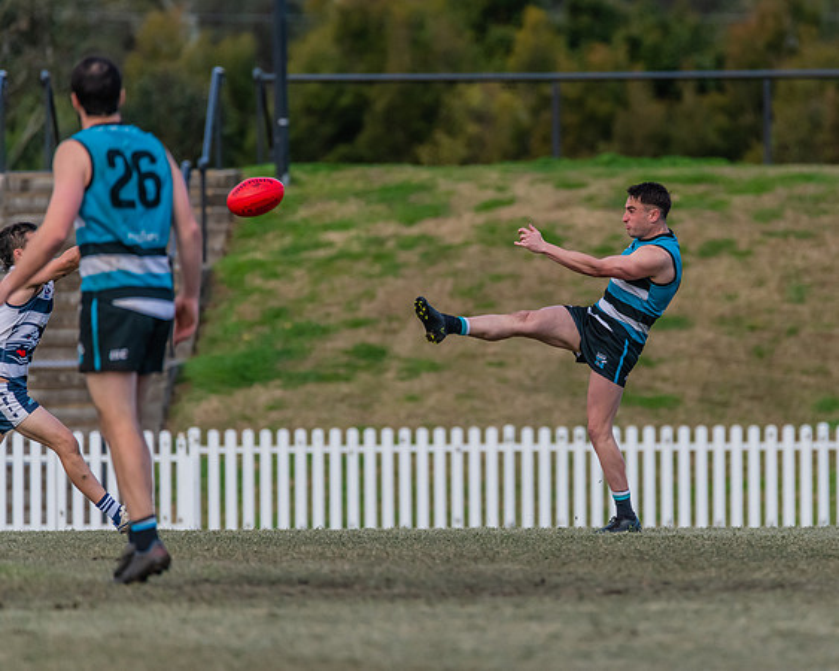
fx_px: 18914
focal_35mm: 762
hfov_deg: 2.5
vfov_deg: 2.0
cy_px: 344
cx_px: 567
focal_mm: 600
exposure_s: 1/2000
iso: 1600
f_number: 6.3
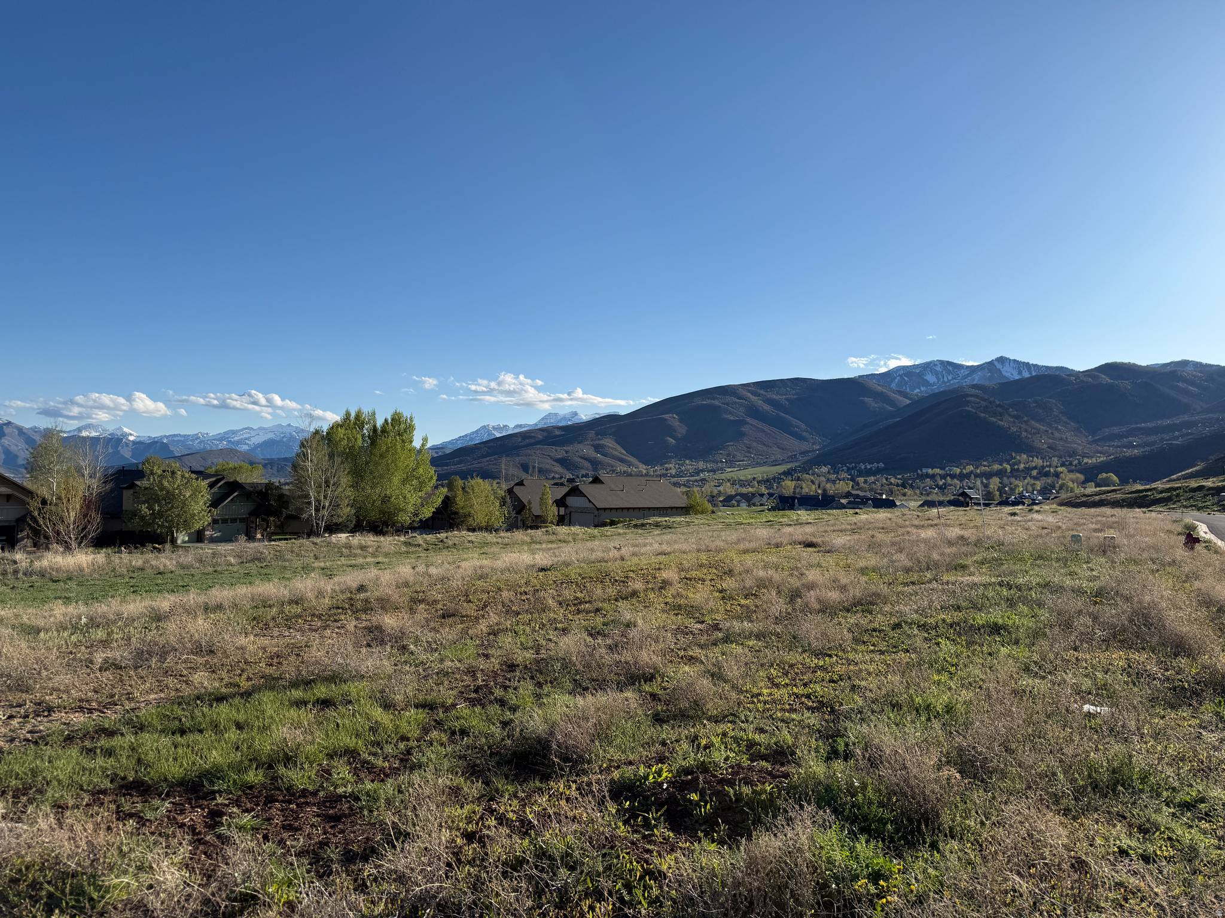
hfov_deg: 71.6
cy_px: 459
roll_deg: -1.2
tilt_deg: +2.4
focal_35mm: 24
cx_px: 612
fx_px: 849
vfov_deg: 56.8
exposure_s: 1/6173
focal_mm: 6.76
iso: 80
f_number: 1.78
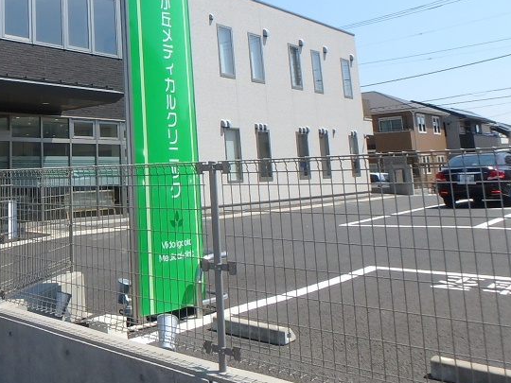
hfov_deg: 45.9
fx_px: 546
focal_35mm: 37
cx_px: 62
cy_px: 92
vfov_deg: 37.6
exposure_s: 1/500
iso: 125
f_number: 6
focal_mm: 3.7
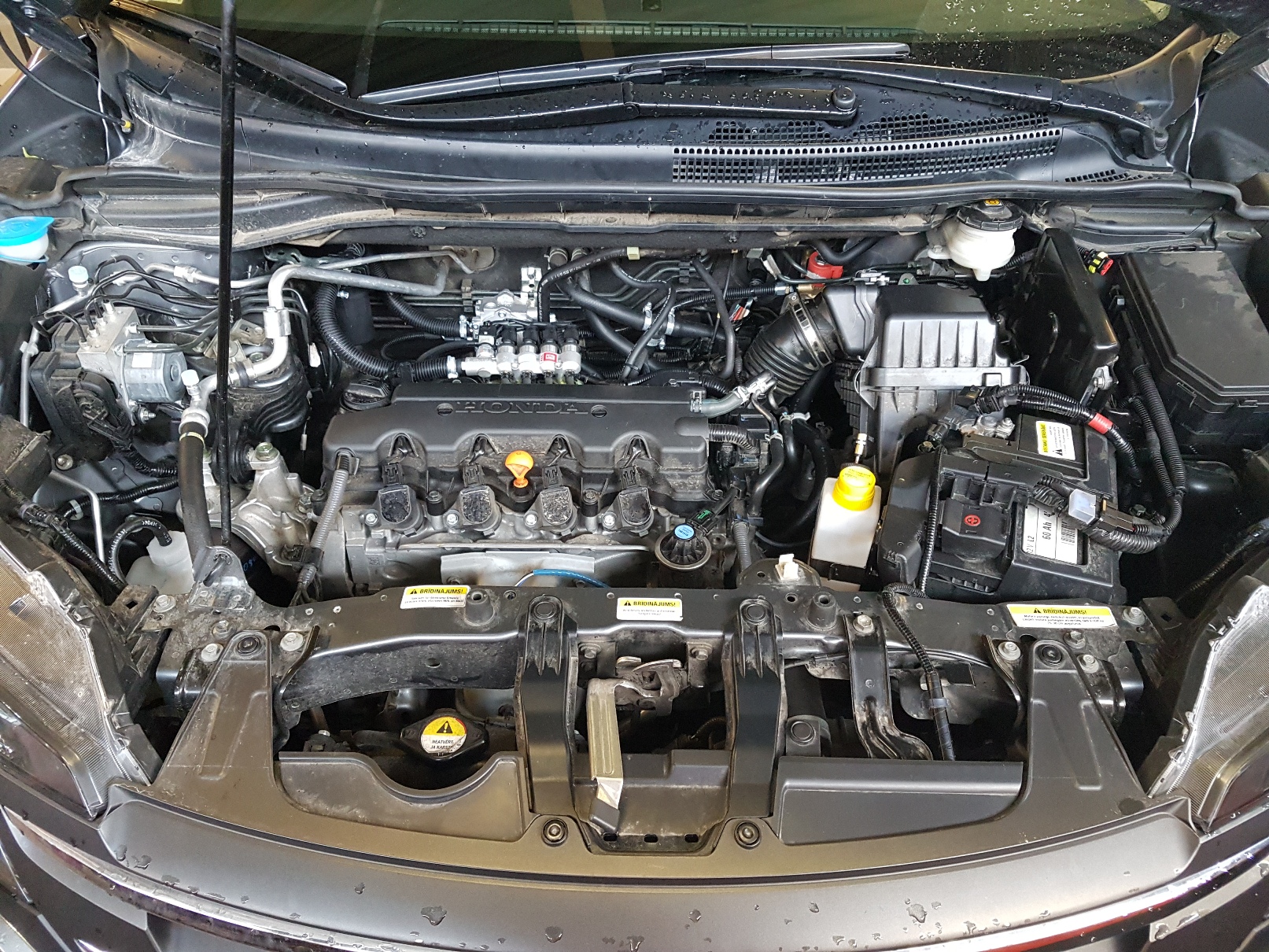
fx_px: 953
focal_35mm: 26
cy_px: 476
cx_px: 634
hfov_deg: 67.3
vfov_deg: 53.1
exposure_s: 1/25
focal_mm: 4.2
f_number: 1.7
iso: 250
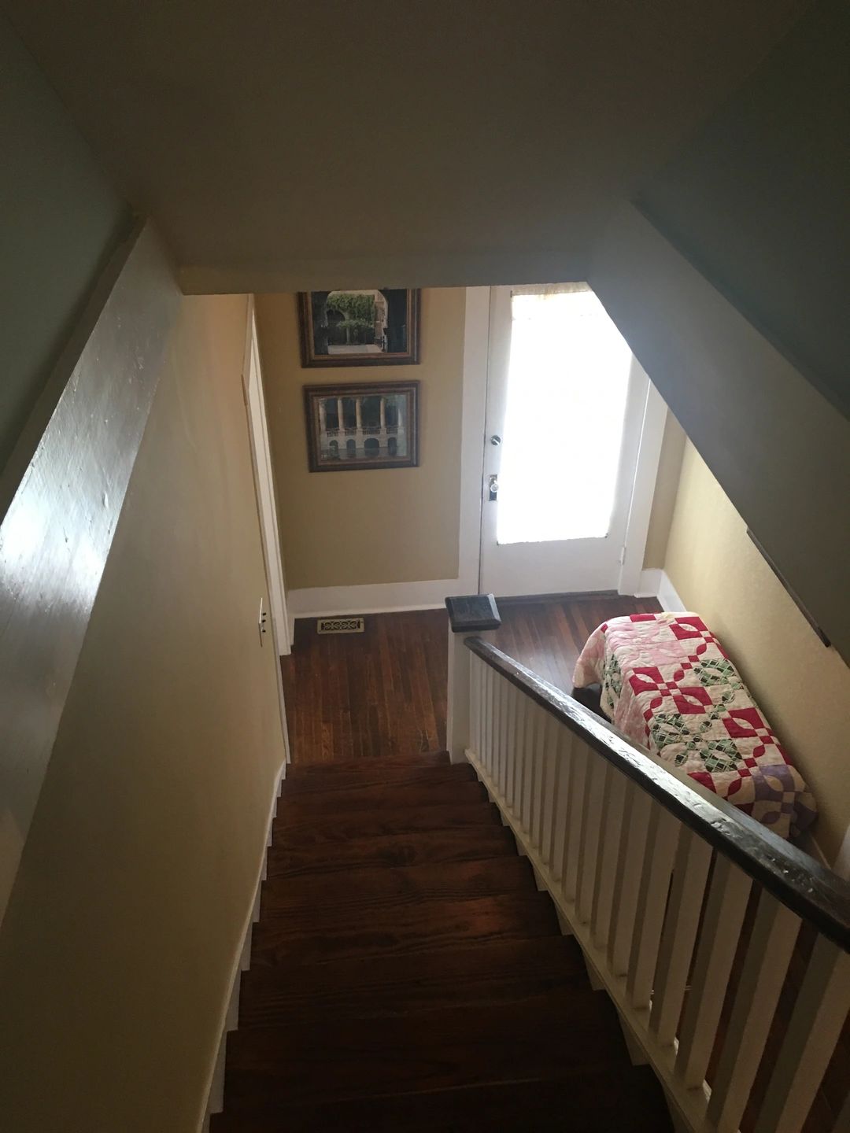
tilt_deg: -33.0
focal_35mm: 29
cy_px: 566
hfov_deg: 48.2
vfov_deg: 61.7
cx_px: 425
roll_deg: +1.8
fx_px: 949
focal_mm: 4.15
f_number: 2.2
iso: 64
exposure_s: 1/15
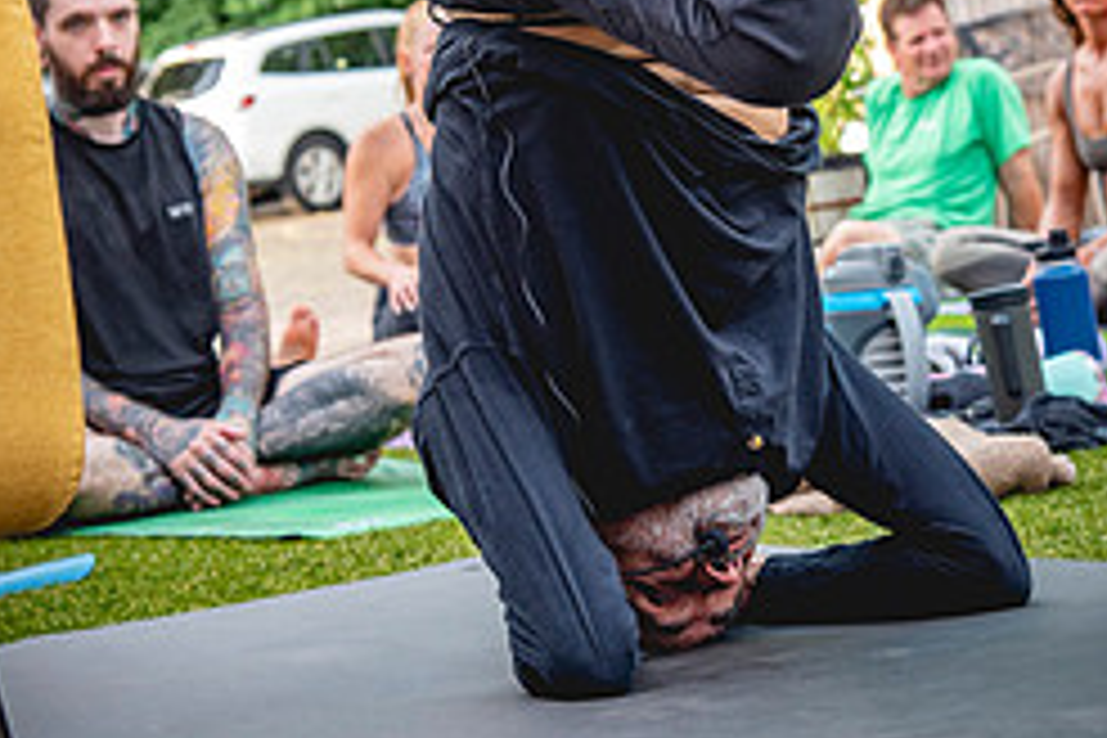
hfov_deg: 17.2
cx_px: 580
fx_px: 3659
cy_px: 40
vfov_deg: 11.4
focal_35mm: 119
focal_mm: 65
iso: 800
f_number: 5
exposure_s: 1/250
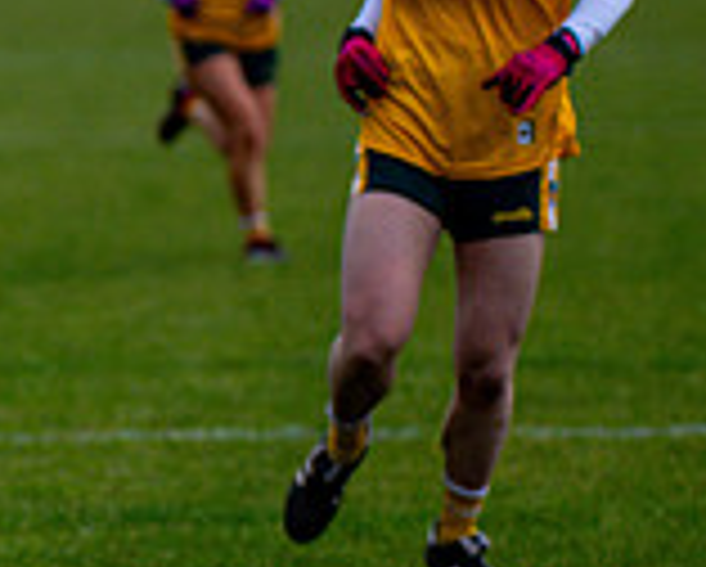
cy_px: 205
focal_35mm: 433
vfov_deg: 3.6
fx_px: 9059
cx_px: -436
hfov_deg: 4.4
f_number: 2.8
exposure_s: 1/640
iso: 1400
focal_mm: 125
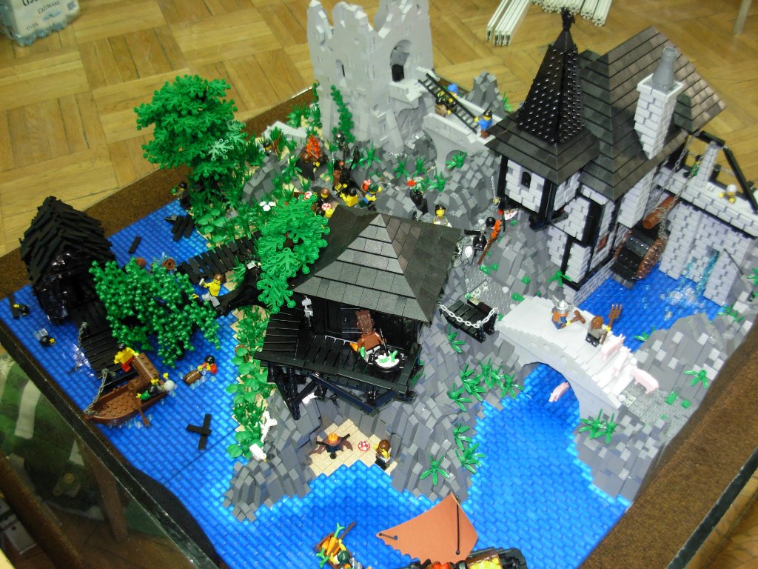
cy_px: 284
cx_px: 379
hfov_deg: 49.0
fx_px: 832
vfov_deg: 37.7
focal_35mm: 38
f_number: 2.9
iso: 200
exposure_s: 1/10.9
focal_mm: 6.3
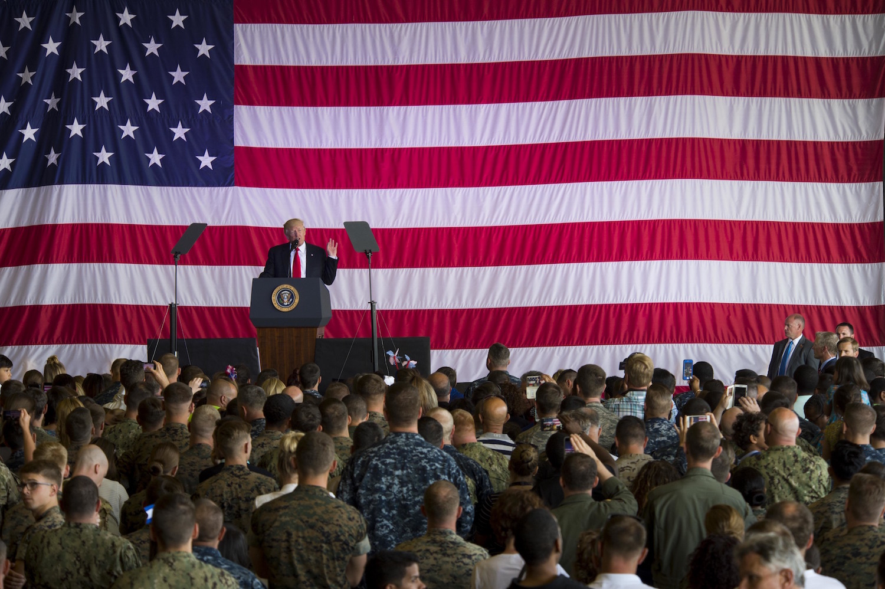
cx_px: 442
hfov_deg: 15.2
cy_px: 294
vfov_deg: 10.1
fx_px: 3316
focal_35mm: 135
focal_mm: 135
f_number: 8
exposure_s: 1/125
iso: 800
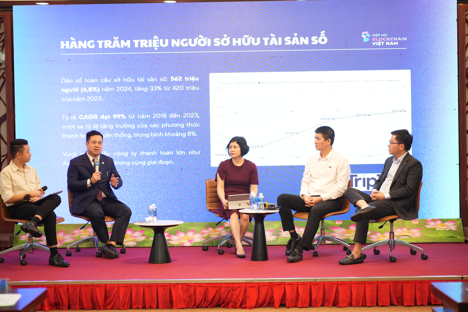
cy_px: 156
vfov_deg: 18.7
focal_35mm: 73
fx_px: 949
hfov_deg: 27.7
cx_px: 234
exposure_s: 1/160
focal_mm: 73
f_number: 2.8
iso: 1600
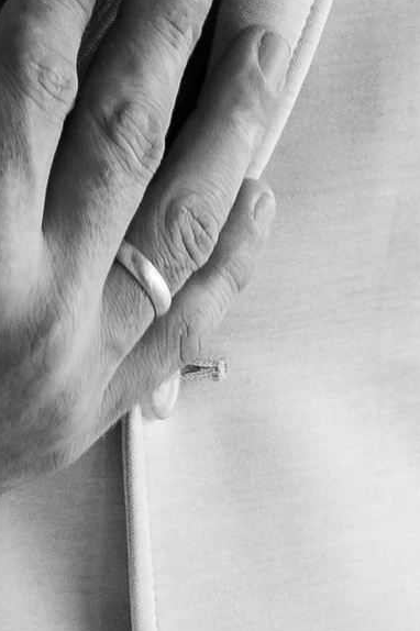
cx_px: -86
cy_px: -942
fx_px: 5869
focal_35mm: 335
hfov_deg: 4.1
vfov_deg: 5.9
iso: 320
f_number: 2.2
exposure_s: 1/800
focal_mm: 50
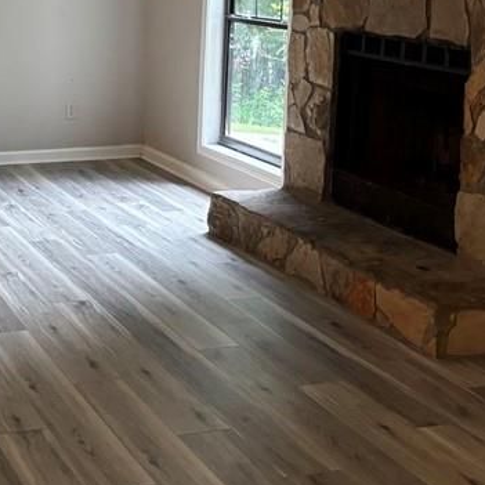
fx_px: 1062
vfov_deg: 25.4
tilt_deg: -7.0
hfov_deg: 24.4
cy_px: 116
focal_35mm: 67
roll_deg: -1.0
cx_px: -15
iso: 400
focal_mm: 5.96
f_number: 1.6
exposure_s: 1/60
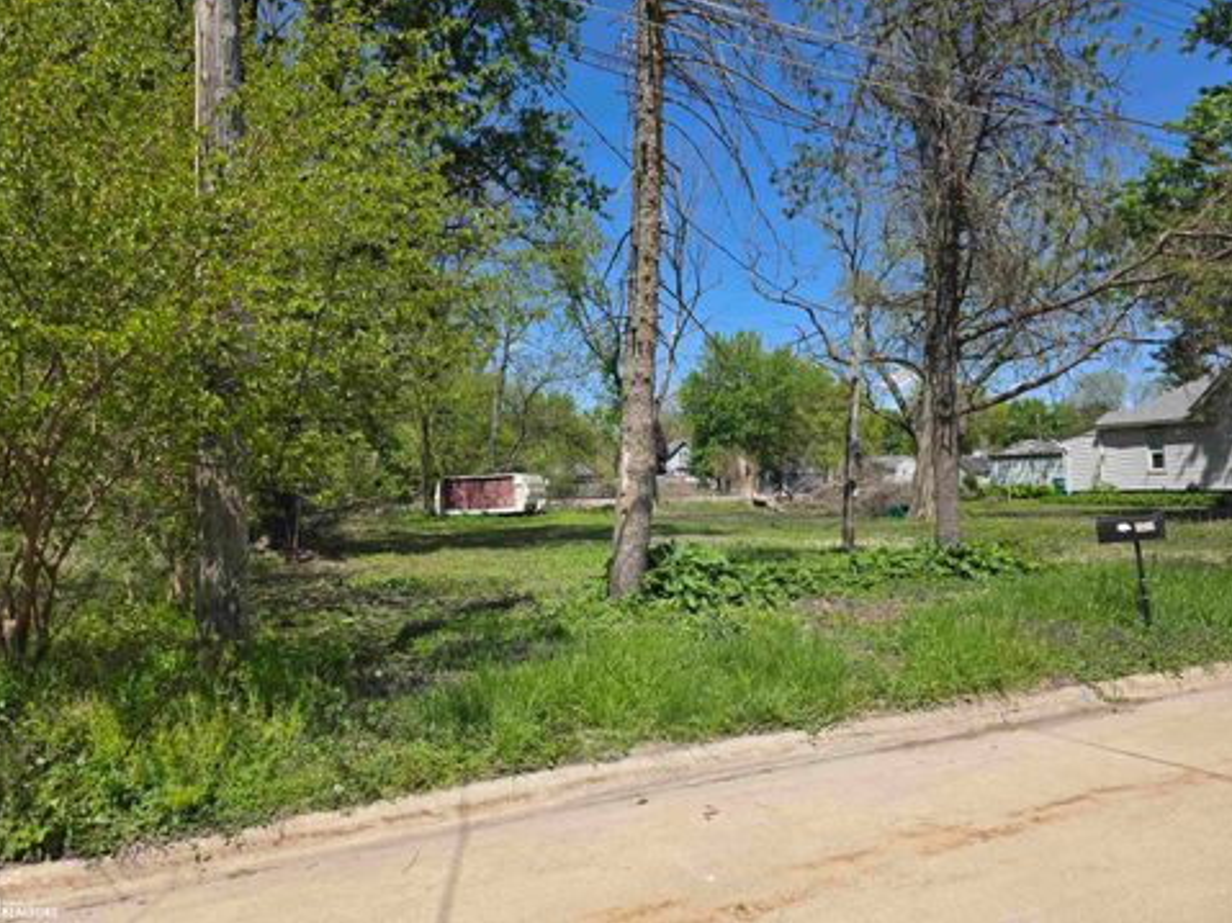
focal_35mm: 24
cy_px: 444
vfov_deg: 56.8
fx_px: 854
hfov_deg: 71.6
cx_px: 612
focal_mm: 6.25
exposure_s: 1/7626
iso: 80
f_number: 1.7
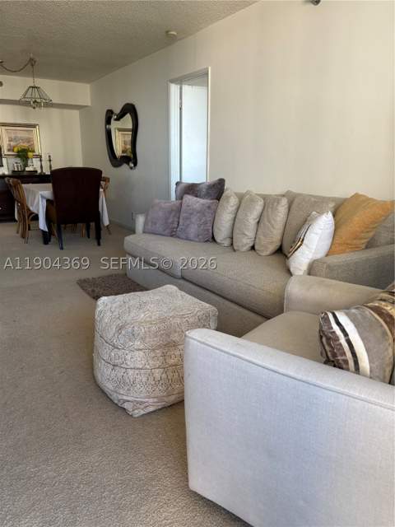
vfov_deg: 67.3
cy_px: 264
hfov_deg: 53.1
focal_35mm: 26
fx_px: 396
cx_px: 198
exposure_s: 1/60
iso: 64
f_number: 1.6
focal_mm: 5.96
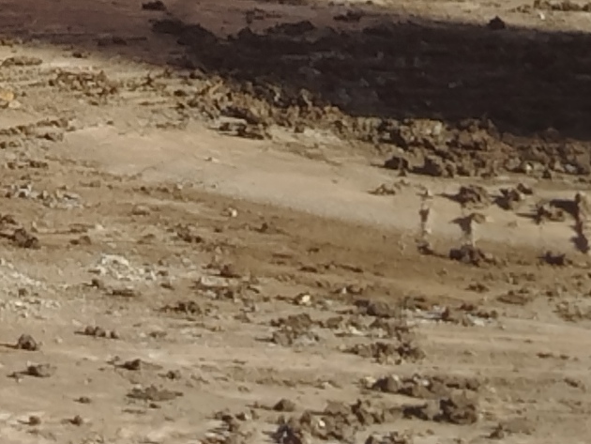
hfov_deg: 7.0
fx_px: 4663
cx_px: -563
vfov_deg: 5.1
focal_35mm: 273
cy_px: -937
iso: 50
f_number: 1.7
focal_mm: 5.31
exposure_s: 1/1002
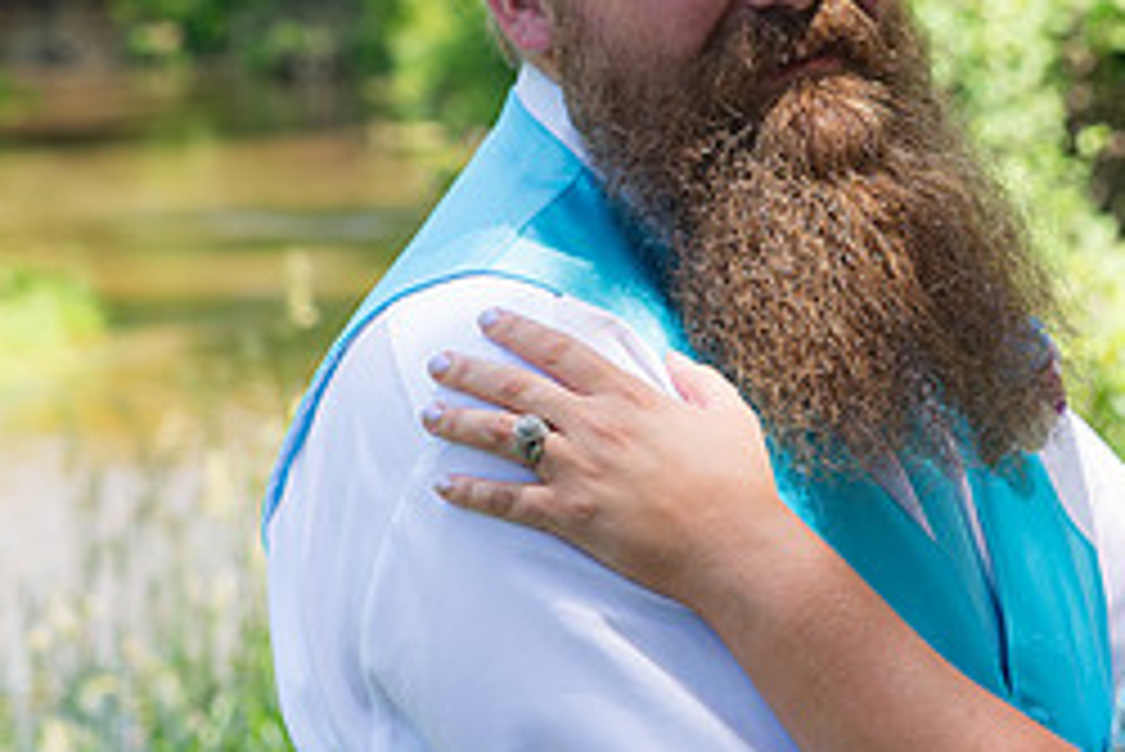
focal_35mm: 153
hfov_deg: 13.3
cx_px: 963
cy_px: 385
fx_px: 4784
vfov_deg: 9.0
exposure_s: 1/125
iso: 100
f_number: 5
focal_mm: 66
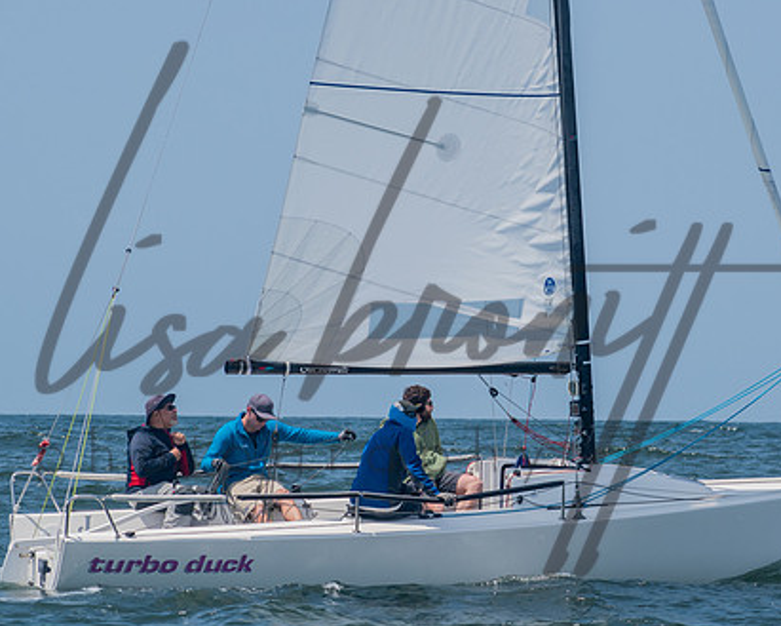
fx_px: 5364
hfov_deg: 8.3
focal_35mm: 232
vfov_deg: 6.7
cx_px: 494
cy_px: 341
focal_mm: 110
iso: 400
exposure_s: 1/1600
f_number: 8
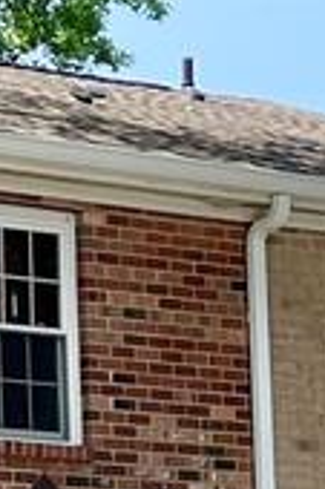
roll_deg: -0.3
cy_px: 469
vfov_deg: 9.0
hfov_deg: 5.2
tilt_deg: +6.3
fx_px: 3107
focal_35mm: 229
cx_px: -1038
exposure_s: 1/959
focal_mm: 5.1
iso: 50
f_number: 1.6
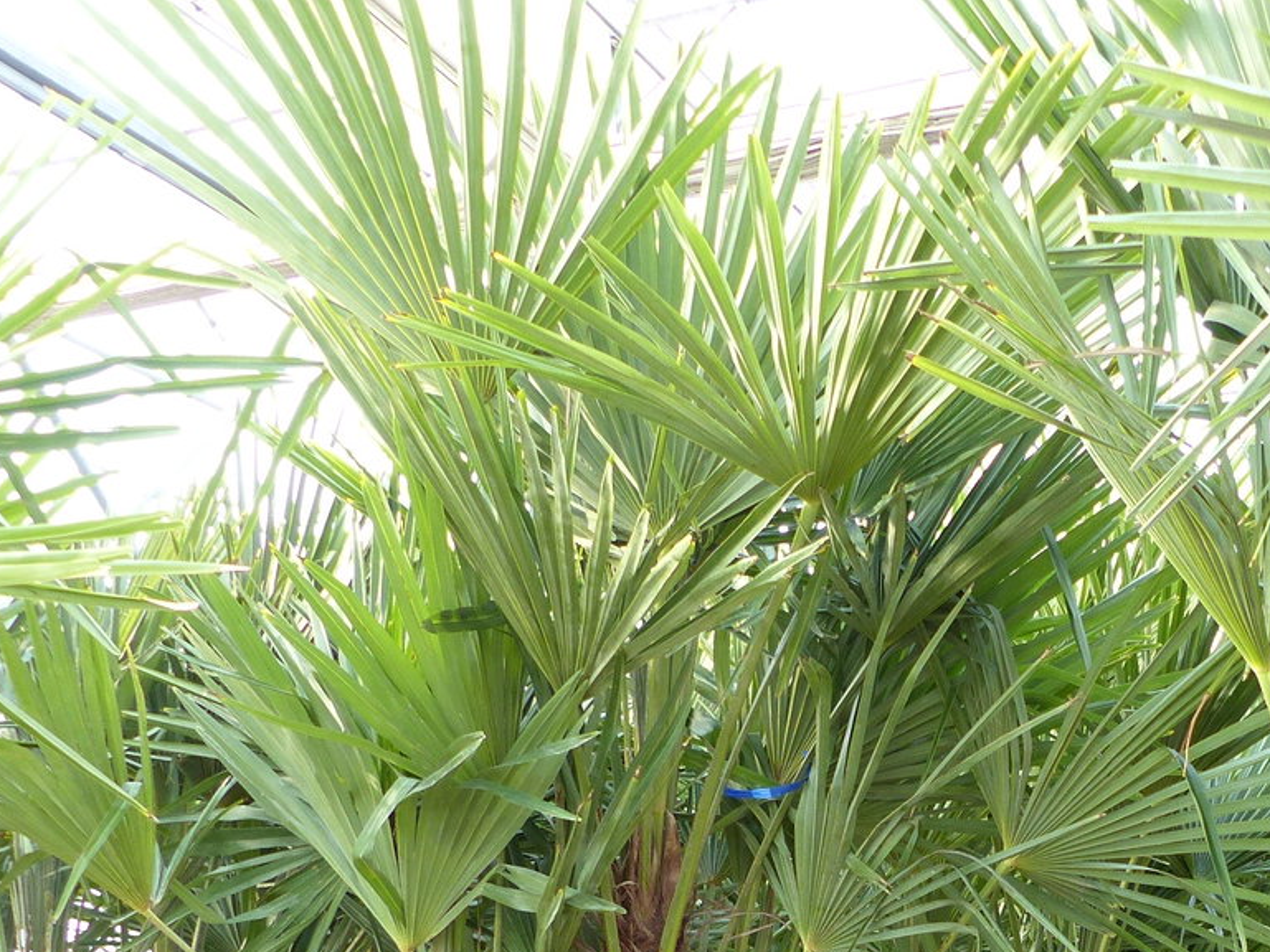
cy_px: 988
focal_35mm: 52
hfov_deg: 36.0
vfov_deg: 26.3
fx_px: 1908
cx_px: 940
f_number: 2.8
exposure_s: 1/60
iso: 100
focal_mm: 4.5
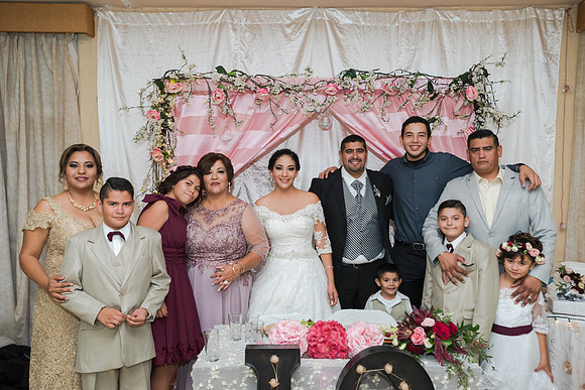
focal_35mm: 30
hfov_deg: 61.9
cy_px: 195
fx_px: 488
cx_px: 292
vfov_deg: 43.6
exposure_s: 1/100
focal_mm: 30
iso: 1600
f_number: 3.5
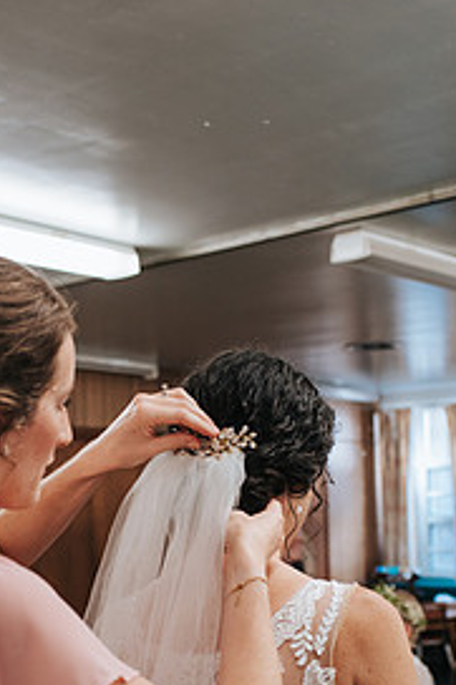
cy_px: 478
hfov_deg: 23.3
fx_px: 1103
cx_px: 204
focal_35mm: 58
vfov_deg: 34.1
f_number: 3.2
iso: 1000
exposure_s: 1/125
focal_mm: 35
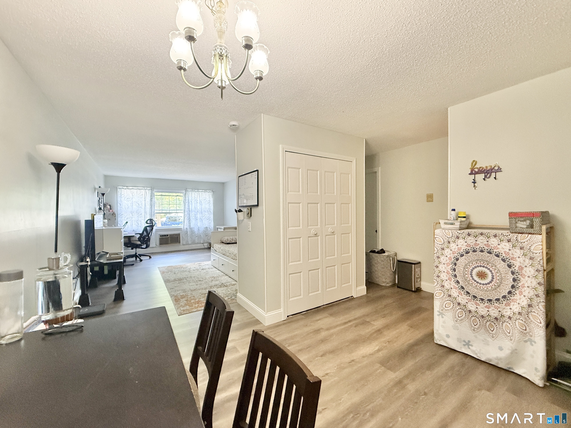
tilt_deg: -0.5
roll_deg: -0.2
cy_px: 214
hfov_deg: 102.1
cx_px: 286
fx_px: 231
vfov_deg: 85.7
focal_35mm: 14
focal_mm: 2.22
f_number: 2.2
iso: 640
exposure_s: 1/120
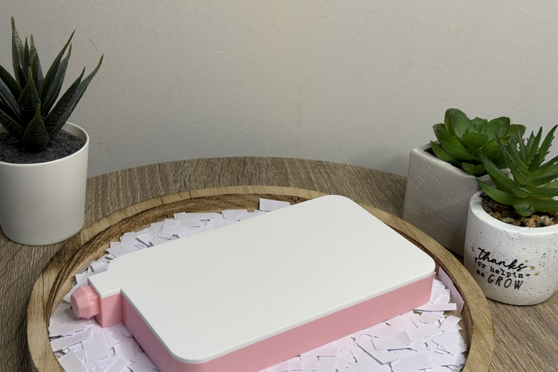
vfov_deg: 26.5
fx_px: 790
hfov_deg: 38.9
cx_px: 278
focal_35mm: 51
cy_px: 203
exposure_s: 1/111
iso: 80
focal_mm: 6.8
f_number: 1.8
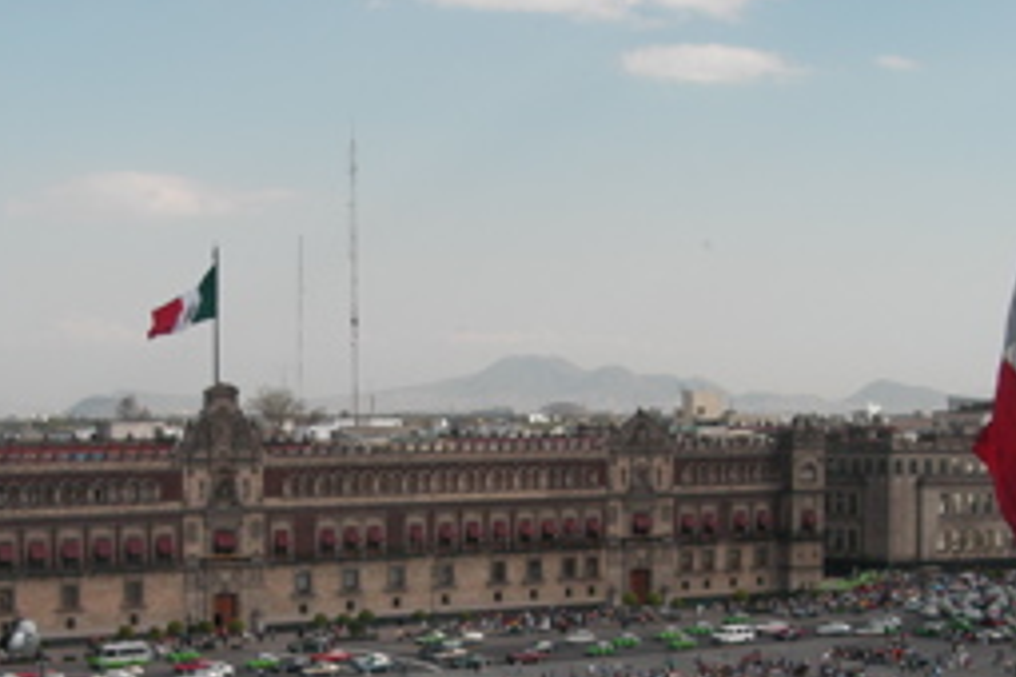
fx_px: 2088
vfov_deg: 18.2
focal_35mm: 74
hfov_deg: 27.3
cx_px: 392
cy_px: 575
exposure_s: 1/400
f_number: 10
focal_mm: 28
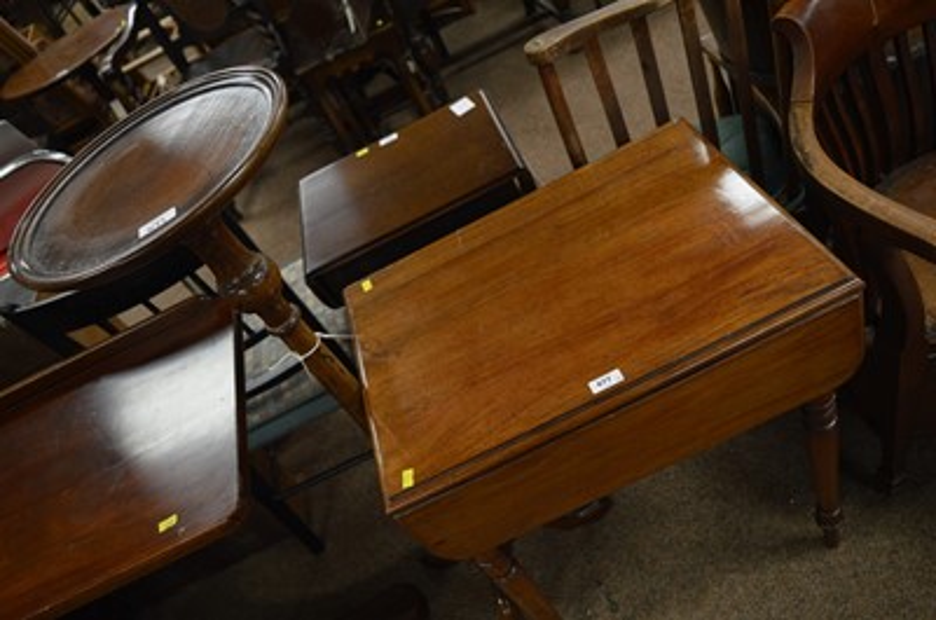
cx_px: 468
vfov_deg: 47.7
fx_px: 701
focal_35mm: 27
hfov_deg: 67.5
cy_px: 310
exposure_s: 1/25
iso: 400
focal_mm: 18
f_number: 3.5
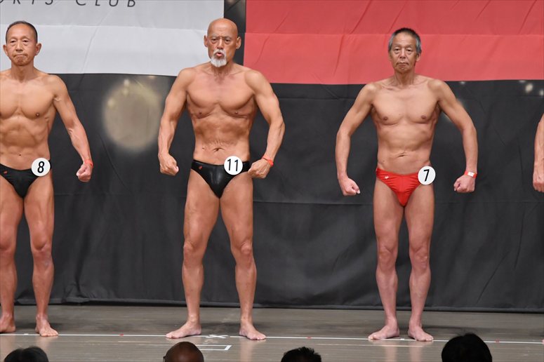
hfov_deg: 9.2
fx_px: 3398
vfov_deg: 6.1
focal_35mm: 225
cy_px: 181
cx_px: 272
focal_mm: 150
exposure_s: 1/400
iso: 5000
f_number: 5.6
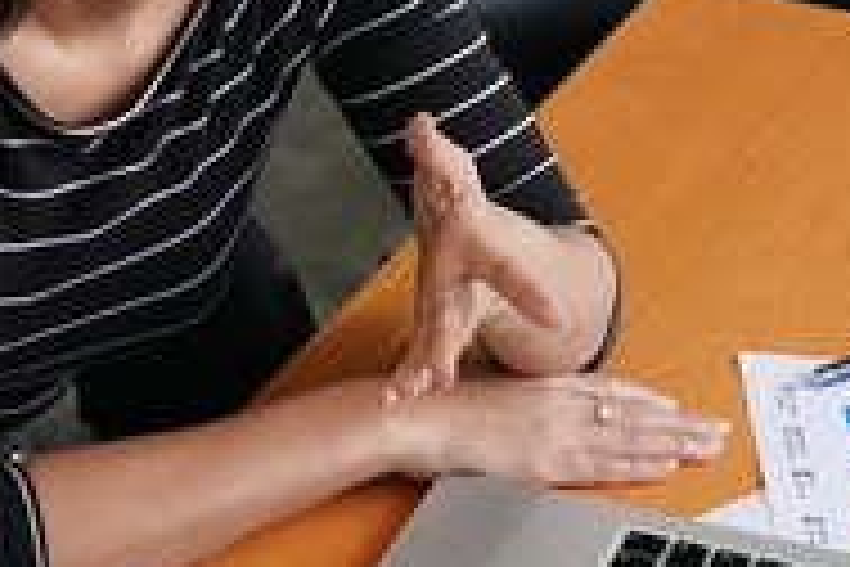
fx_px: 3494
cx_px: -18
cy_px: 88
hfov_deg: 13.7
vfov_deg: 9.2
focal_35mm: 148
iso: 3200
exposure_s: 1/160
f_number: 6.3
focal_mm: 35
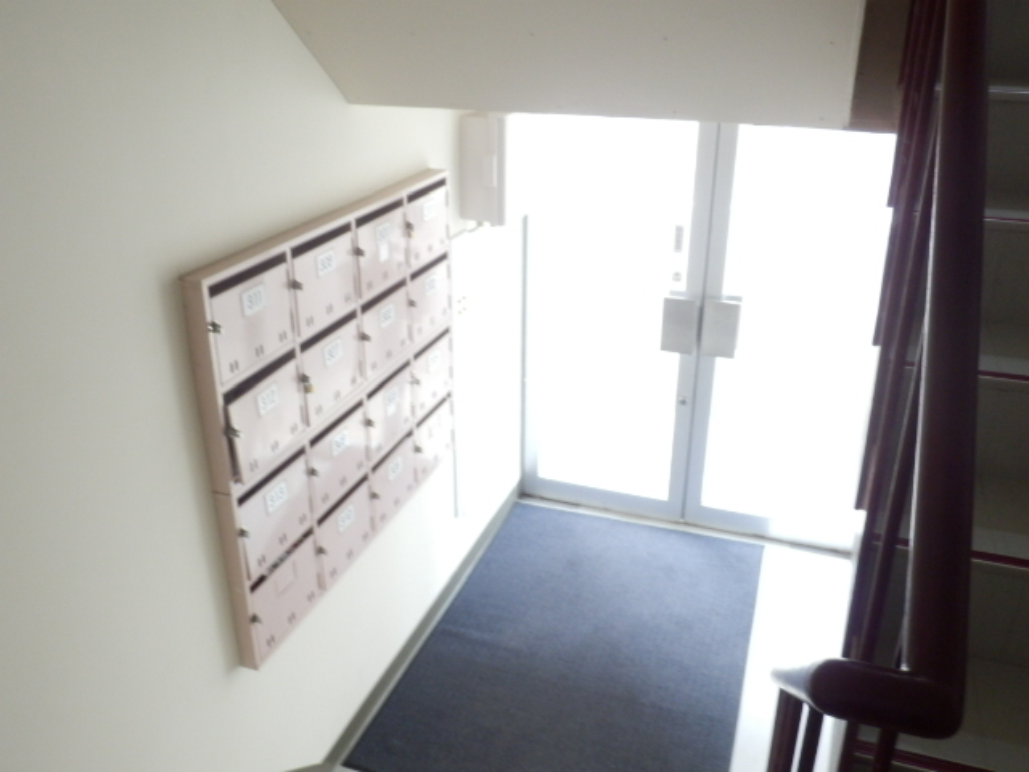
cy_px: 386
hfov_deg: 50.1
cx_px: 514
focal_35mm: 37
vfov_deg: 38.7
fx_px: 1100
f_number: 3.9
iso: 320
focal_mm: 6.6
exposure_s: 1/40
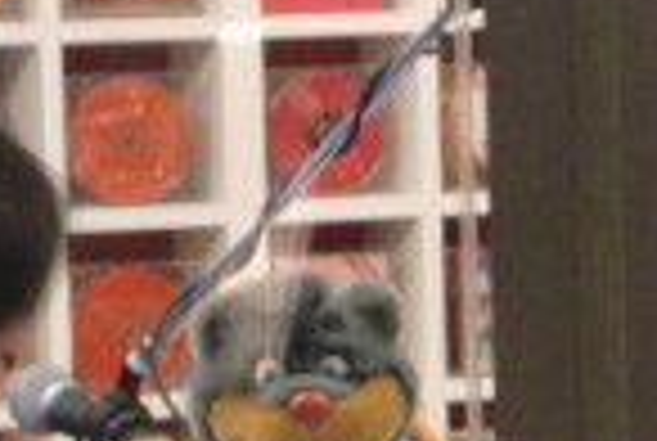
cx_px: 958
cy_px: 360
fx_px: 6565
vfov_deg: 3.8
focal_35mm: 359
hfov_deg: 5.7
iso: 400
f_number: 4.6
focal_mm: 13.9
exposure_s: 1/15
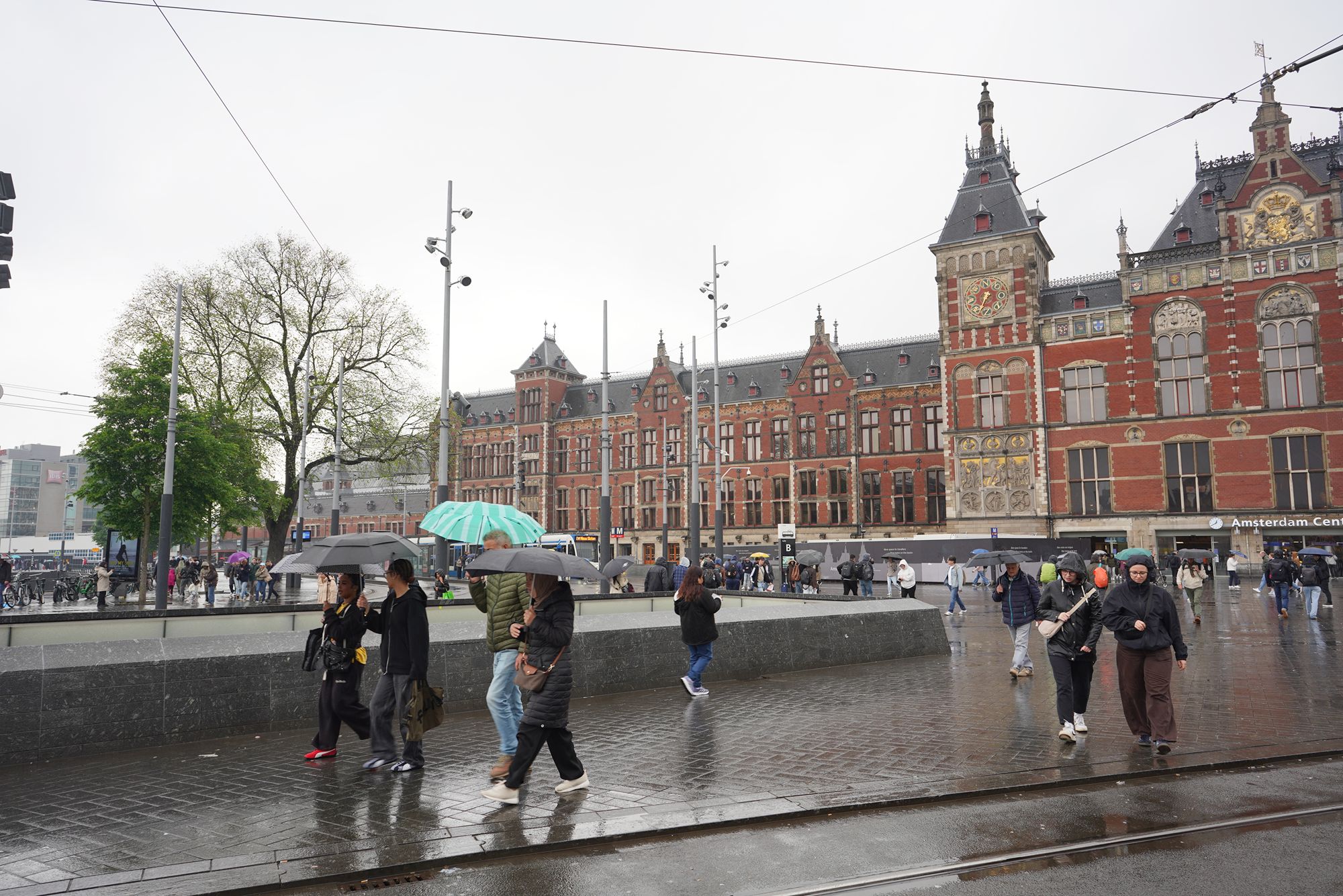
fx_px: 895
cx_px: 672
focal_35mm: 24
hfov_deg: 73.7
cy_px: 448
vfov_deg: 53.1
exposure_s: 1/100
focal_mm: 24
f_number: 4.5
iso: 100
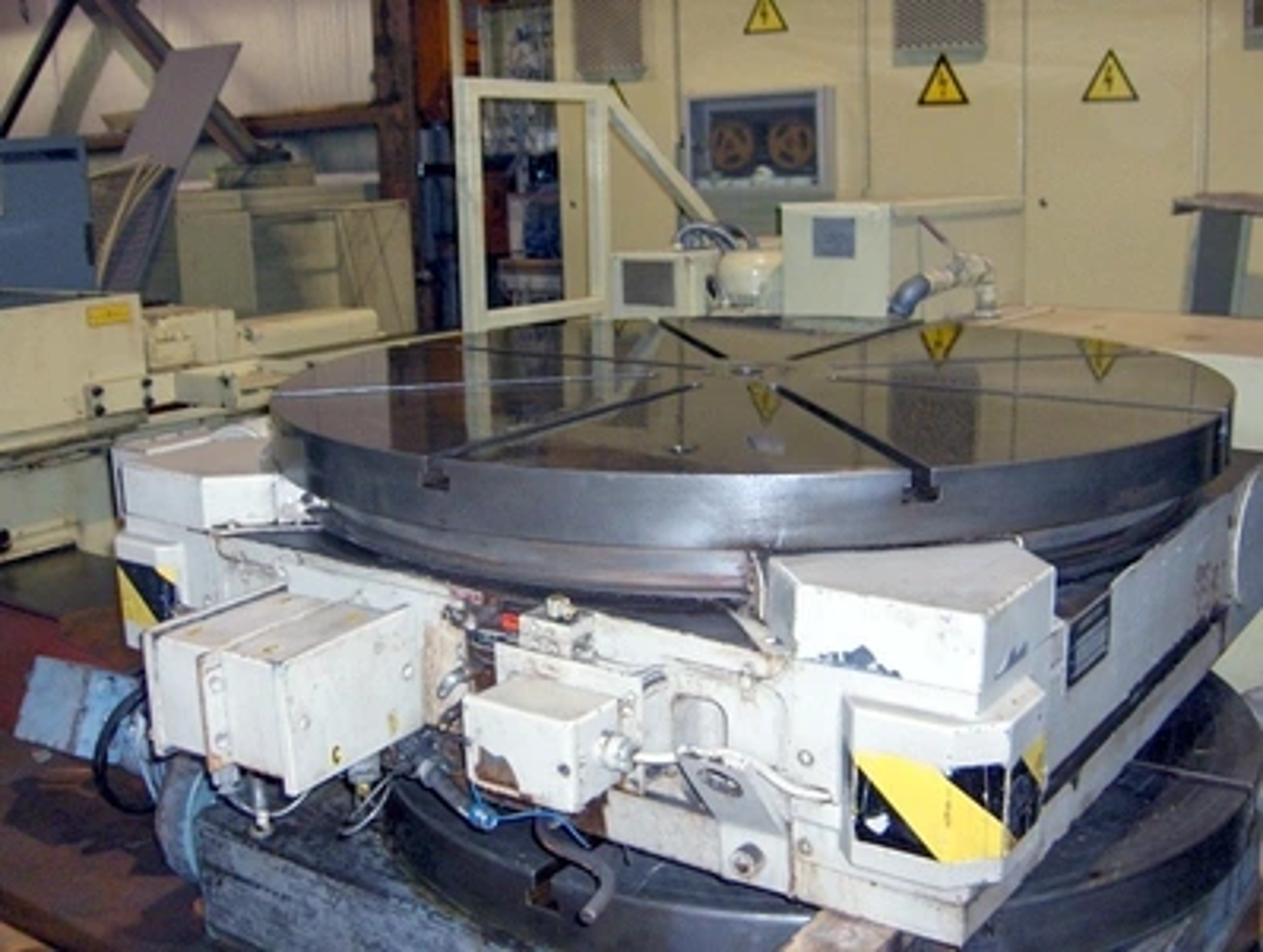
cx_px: 632
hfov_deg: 47.8
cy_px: 476
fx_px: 1426
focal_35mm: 39
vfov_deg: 36.9
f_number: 2.8
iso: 100
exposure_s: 1/60
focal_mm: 8
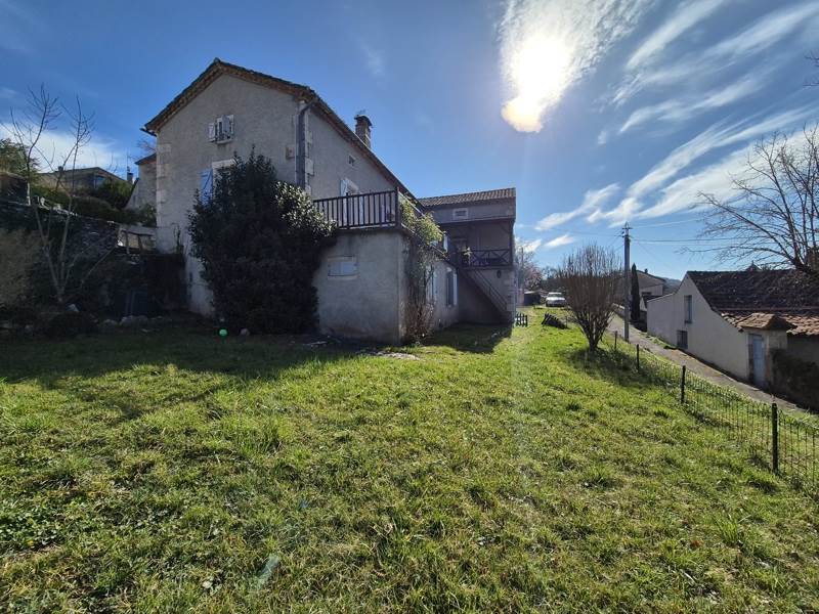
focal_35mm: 13
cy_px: 307
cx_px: 410
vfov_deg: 89.9
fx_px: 308
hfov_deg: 106.2
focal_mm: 2.2
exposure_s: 1/3992
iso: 50
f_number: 2.2
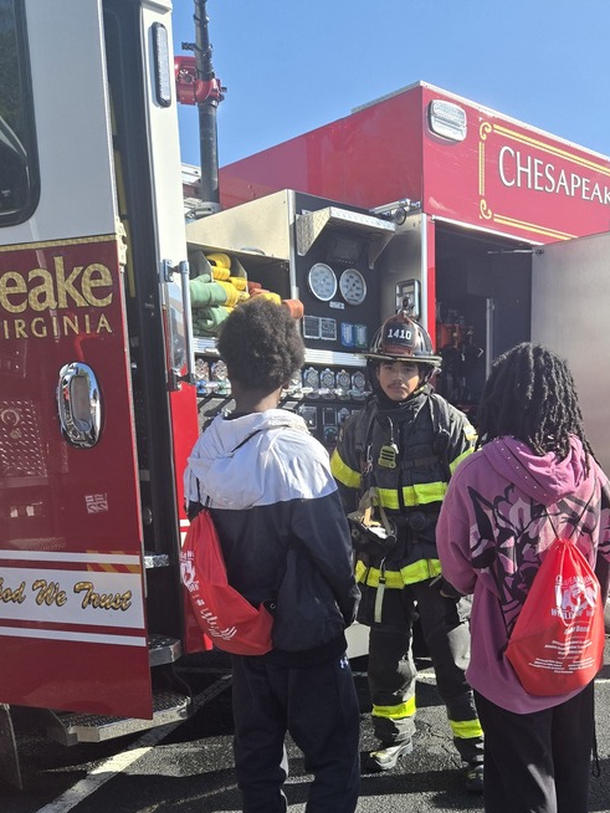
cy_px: 597
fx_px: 845
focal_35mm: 36
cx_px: 445
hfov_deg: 38.8
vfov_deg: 49.5
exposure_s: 1/2828
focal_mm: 5.4
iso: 80
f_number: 1.8
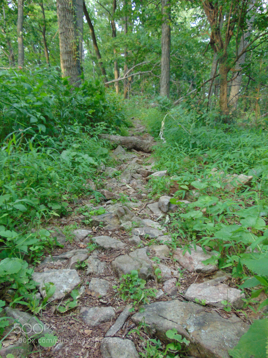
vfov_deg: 69.4
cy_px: 179
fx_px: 258
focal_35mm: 25
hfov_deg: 54.9
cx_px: 134
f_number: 3
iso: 200
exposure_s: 1/30
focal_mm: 4.5
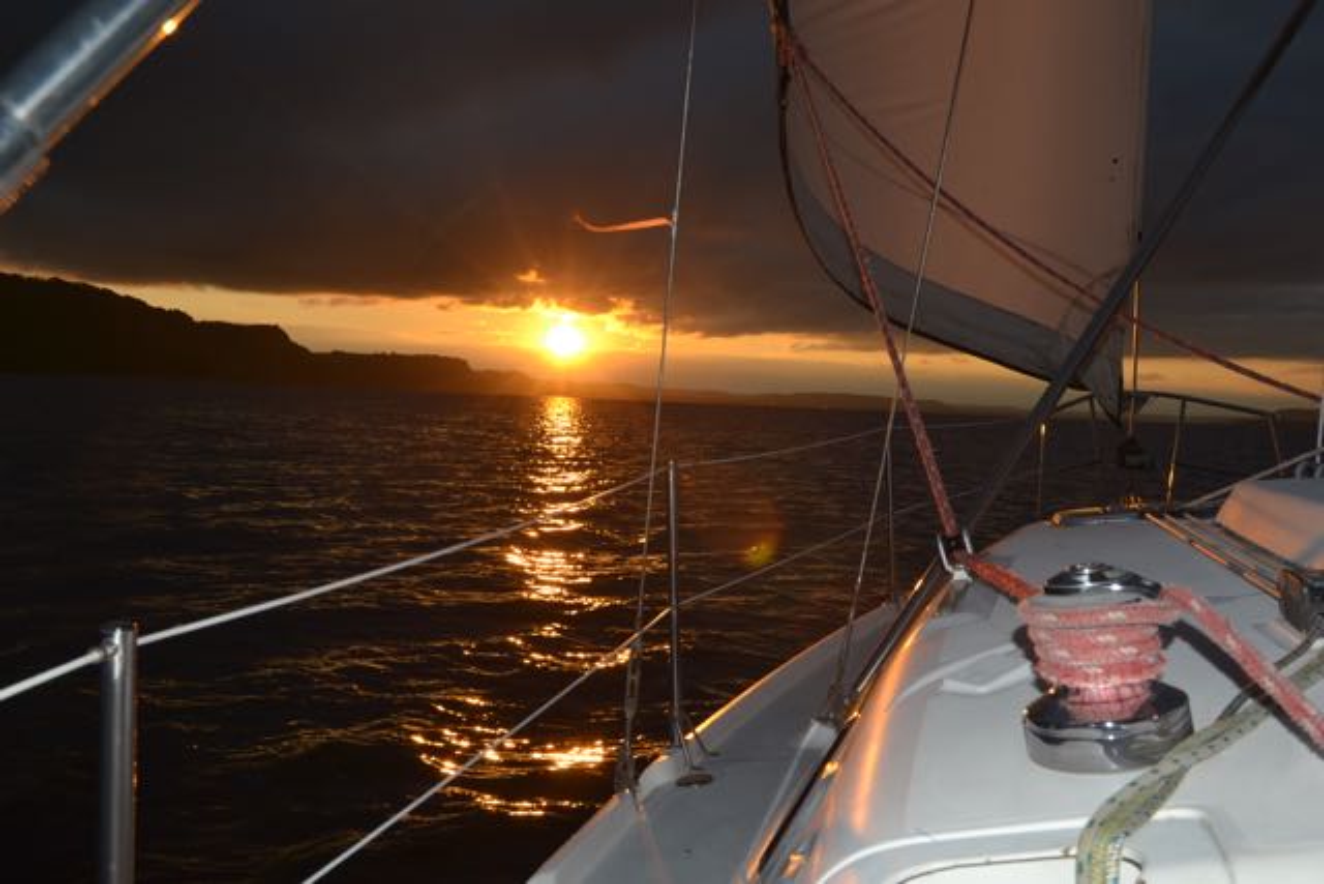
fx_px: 1324
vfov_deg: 36.9
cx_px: 662
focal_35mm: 36
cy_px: 442
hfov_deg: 53.1
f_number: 9
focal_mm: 24
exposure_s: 1/200
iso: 100
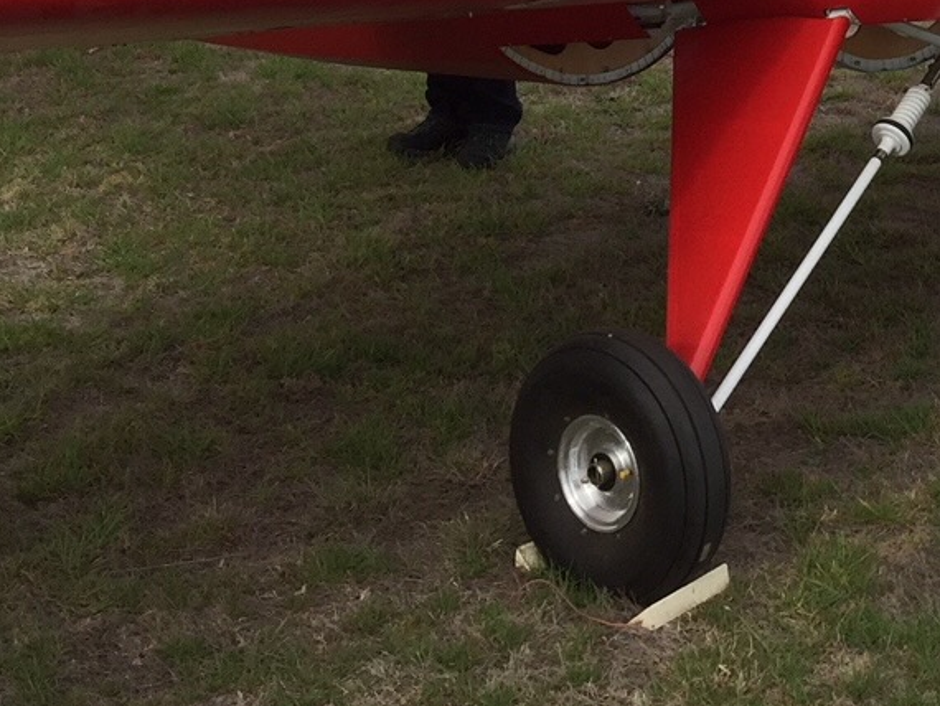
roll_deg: -2.1
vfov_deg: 16.7
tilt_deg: -5.9
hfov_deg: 22.7
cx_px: 917
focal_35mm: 83
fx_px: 2255
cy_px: -239
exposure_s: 1/842
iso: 32
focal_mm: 4.15
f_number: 2.2
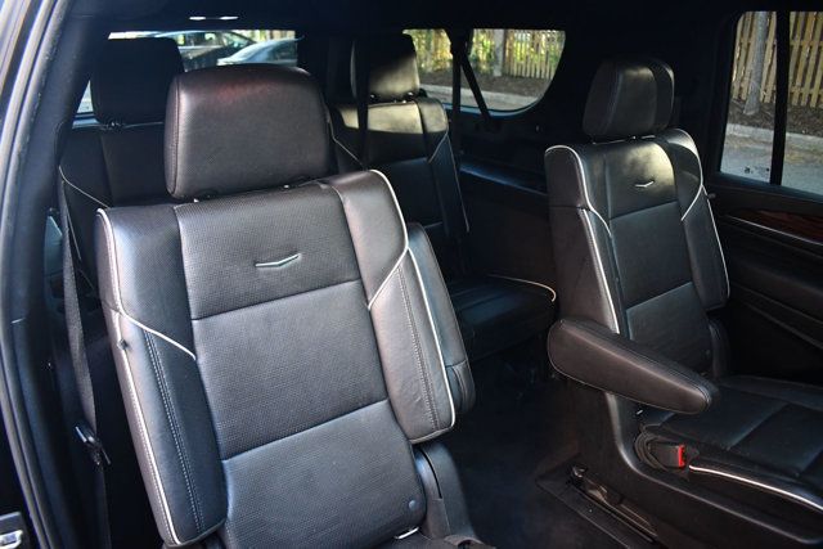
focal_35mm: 27
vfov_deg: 48.0
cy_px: 274
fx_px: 617
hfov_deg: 67.4
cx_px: 412
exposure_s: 1/100
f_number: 3.5
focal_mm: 18
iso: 3200
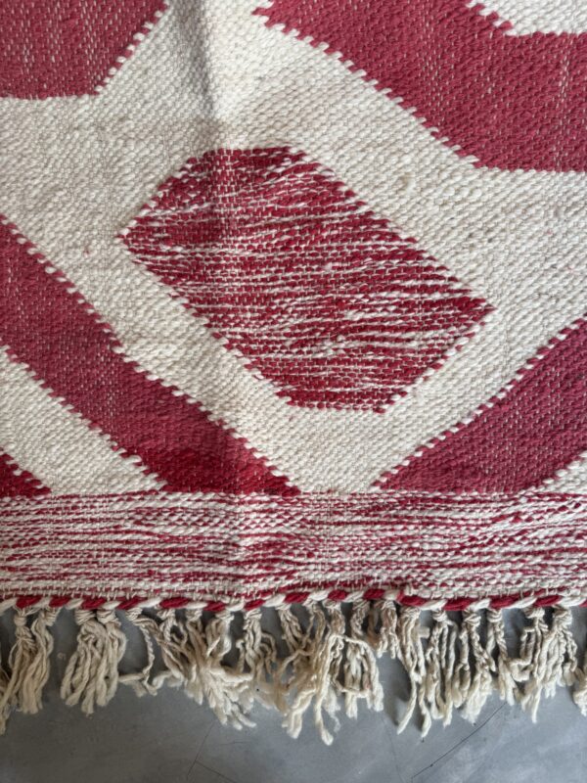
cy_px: 392
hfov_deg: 56.8
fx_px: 543
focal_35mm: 24
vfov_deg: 71.6
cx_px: 294
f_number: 1.78
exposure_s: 1/383
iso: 80
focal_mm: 6.76
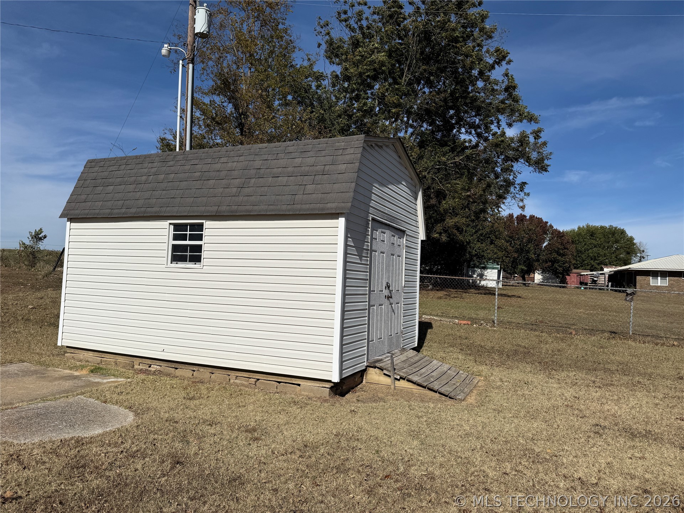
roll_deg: -1.8
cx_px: 342
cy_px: 256
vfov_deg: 56.8
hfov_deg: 71.6
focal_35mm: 24
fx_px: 474
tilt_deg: +3.4
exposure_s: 1/14286
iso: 80
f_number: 1.78
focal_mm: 6.76
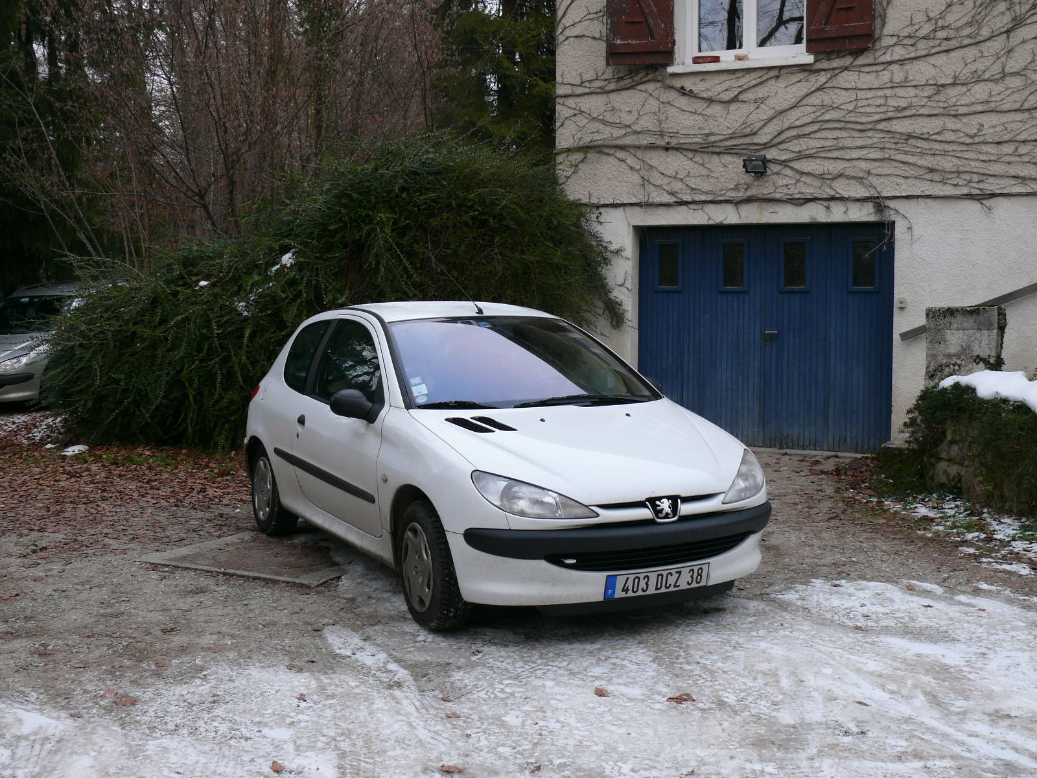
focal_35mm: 41
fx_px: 1228
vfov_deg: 35.1
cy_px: 389
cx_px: 518
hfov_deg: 45.8
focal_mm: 8.3
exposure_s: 1/100
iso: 100
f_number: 2.8
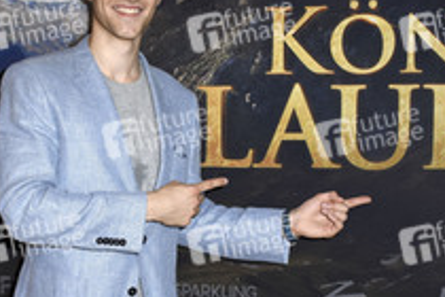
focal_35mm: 74
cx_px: 185
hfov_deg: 27.3
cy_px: 187
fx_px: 916
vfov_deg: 18.4
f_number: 5.6
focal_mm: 23
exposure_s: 1/125
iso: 800
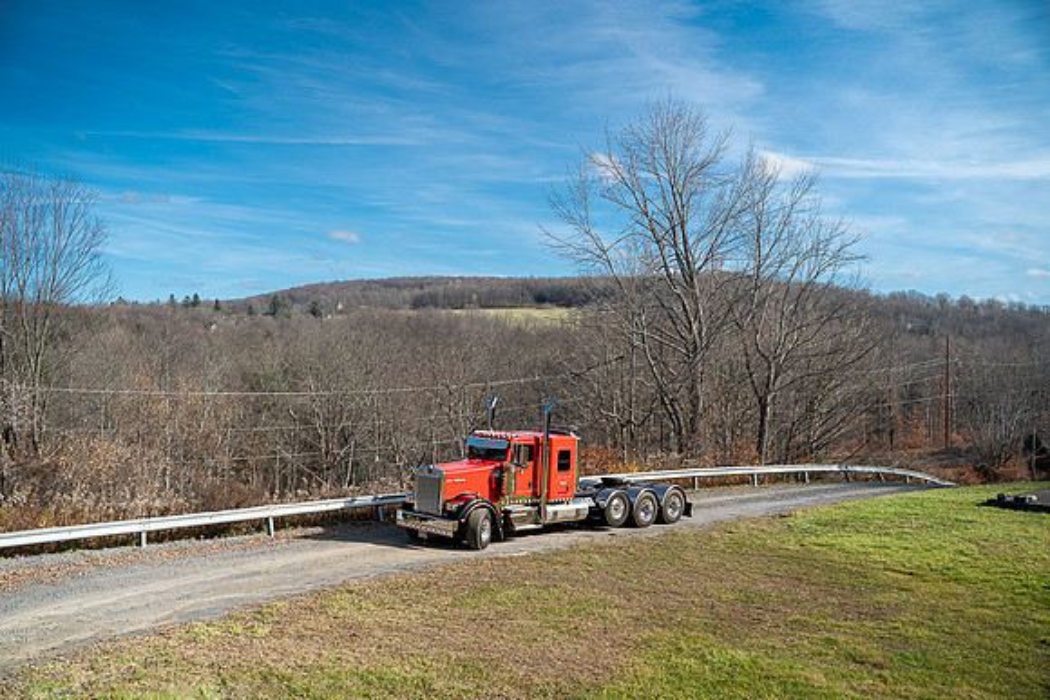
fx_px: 1021
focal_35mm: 35
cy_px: 350
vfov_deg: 37.9
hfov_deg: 54.4
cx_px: 525
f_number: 2.8
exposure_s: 1/80
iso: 100
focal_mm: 35
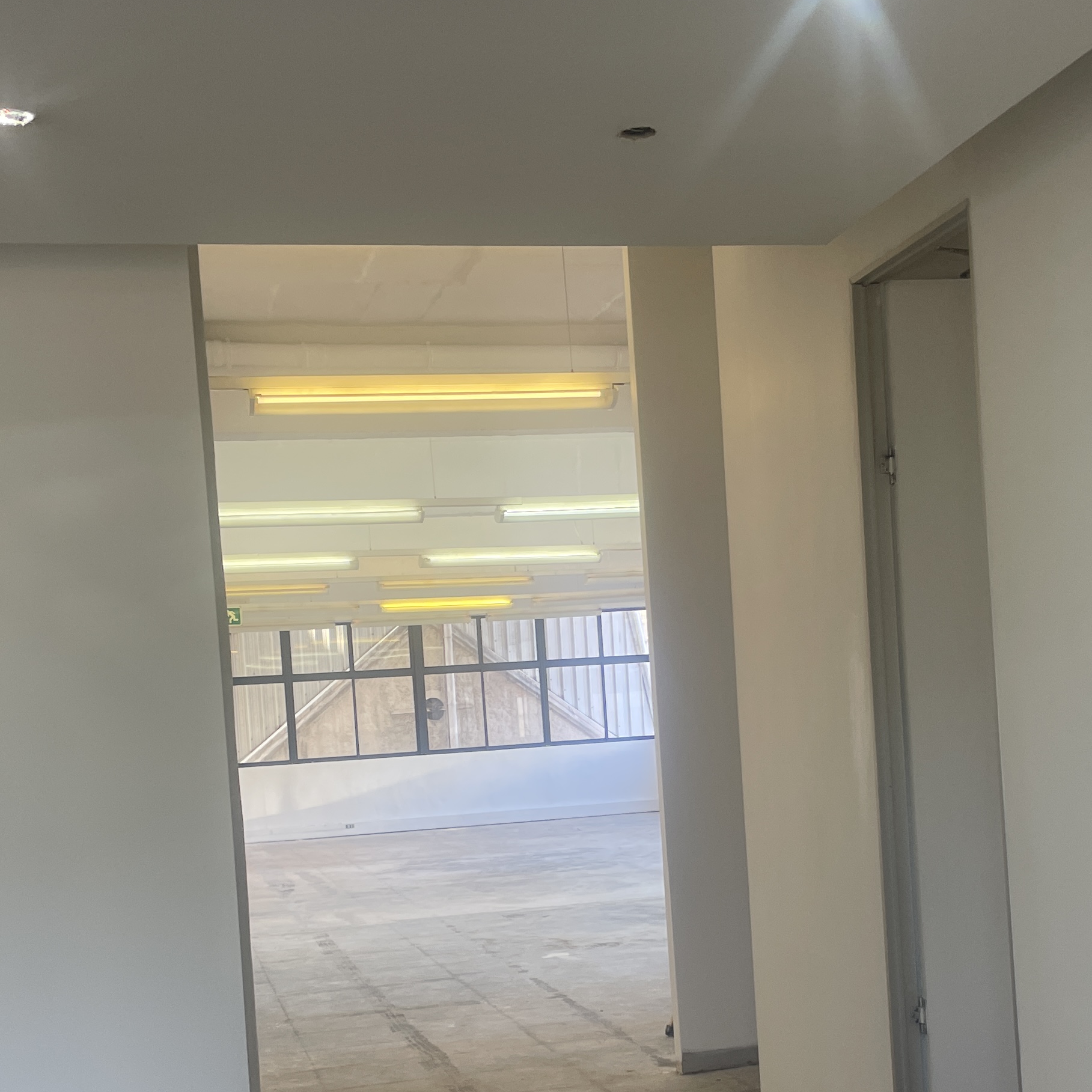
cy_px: 746
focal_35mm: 51
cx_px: 625
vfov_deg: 33.0
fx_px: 1820
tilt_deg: -0.3
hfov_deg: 33.3
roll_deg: +3.7
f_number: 1.6
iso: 64
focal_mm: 4.2
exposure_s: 1/100
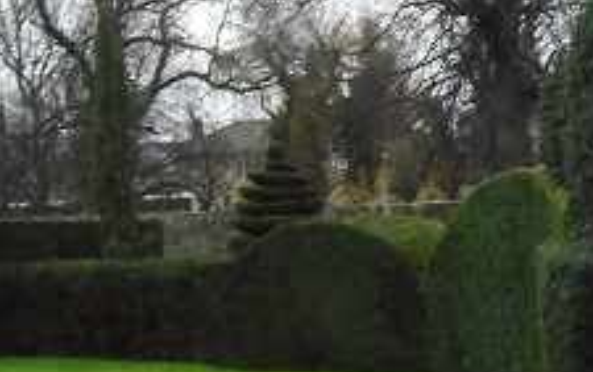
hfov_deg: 25.4
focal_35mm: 79
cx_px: 522
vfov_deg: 16.5
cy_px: 92
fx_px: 1278
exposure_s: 1/160
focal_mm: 7.4
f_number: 4.1
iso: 800
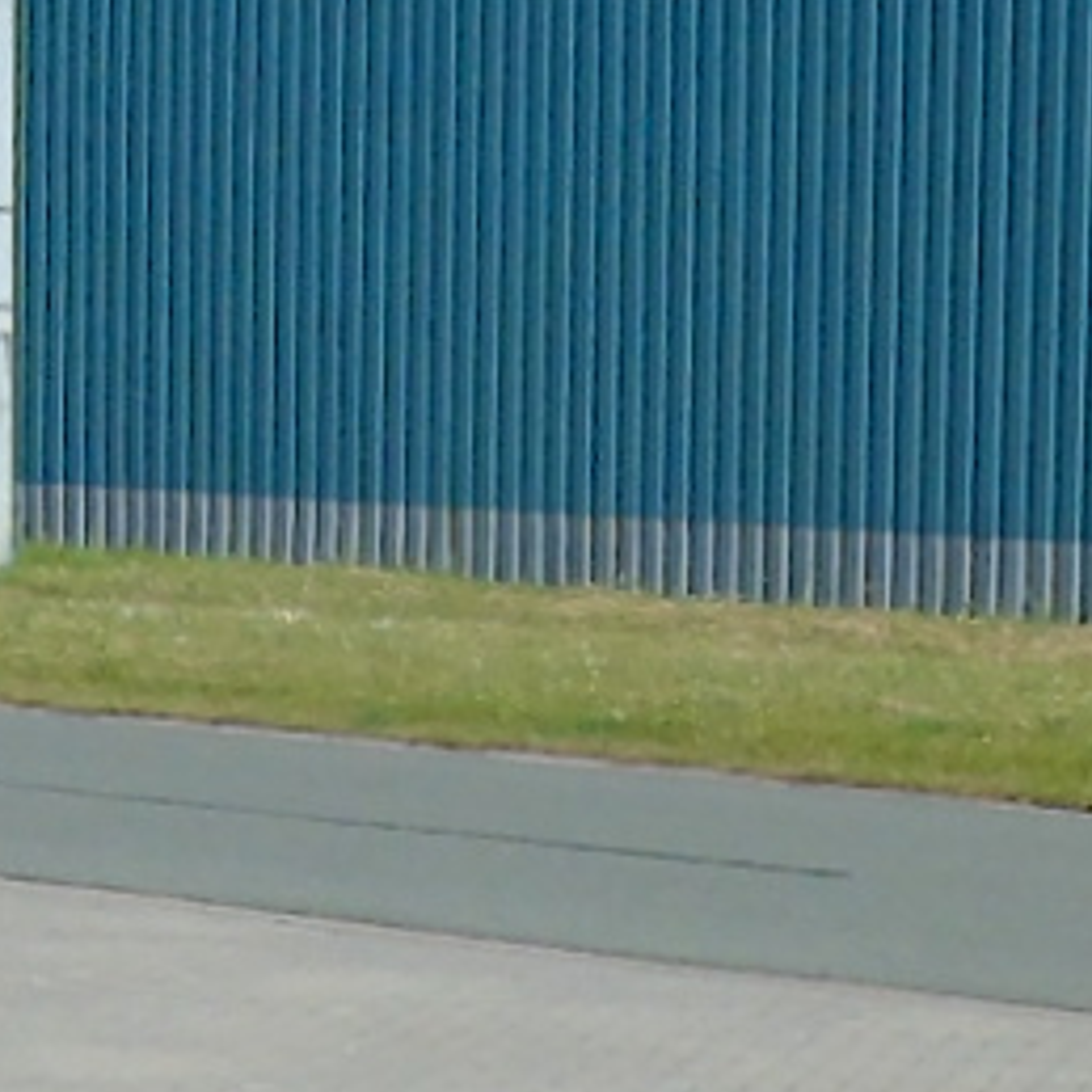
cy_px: 1754
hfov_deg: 7.9
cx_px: 780
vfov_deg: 7.7
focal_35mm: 221
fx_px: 7888
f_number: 3.4
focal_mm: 4.4
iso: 80
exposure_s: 1/1000
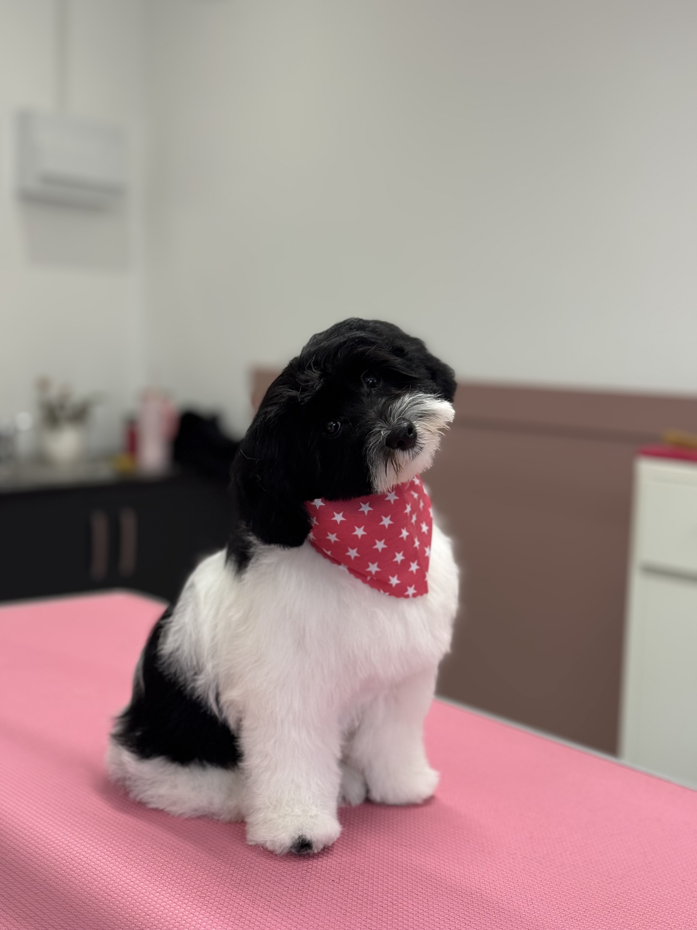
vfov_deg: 39.7
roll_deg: -2.3
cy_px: 465
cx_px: 348
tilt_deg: -5.5
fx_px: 1289
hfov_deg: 30.3
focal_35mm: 48
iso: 80
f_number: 1.78
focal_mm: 6.76
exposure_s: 1/100
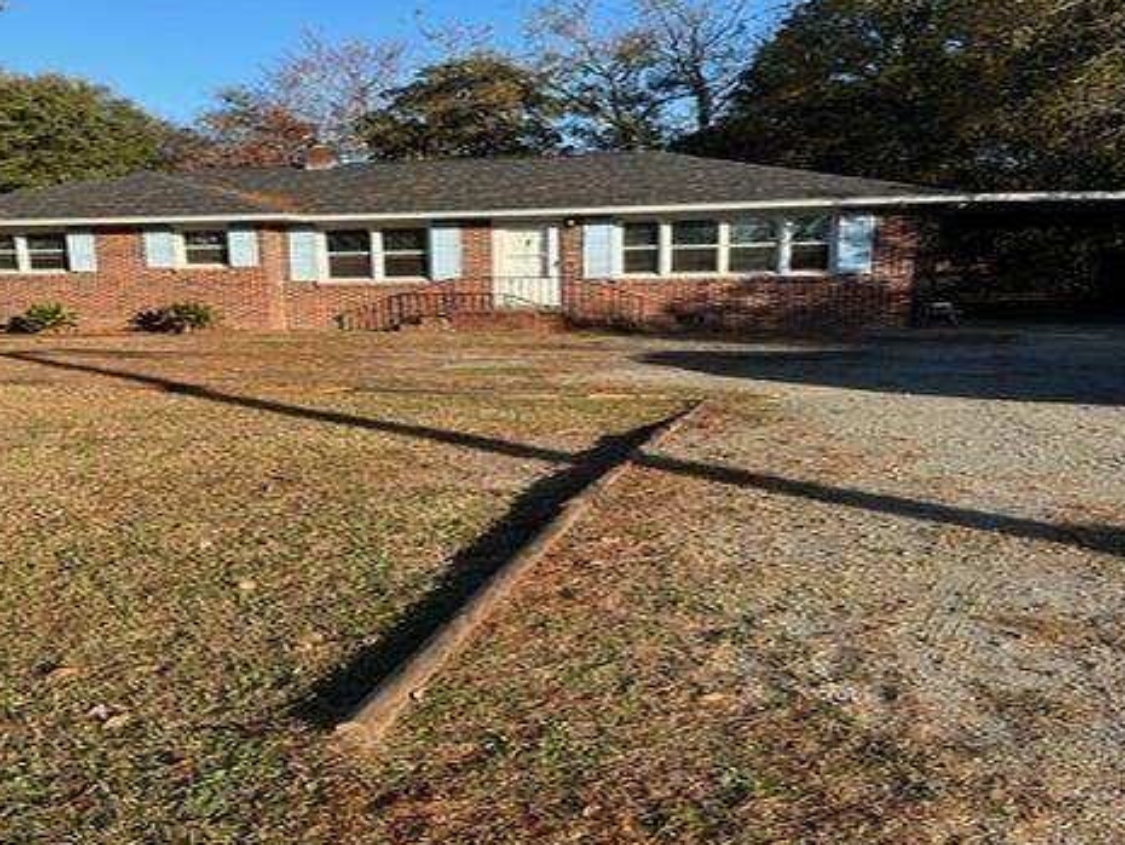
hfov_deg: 54.7
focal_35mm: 33
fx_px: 1073
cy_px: 404
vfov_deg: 43.0
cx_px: 416
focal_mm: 6.86
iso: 80
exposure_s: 1/2660
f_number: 1.78
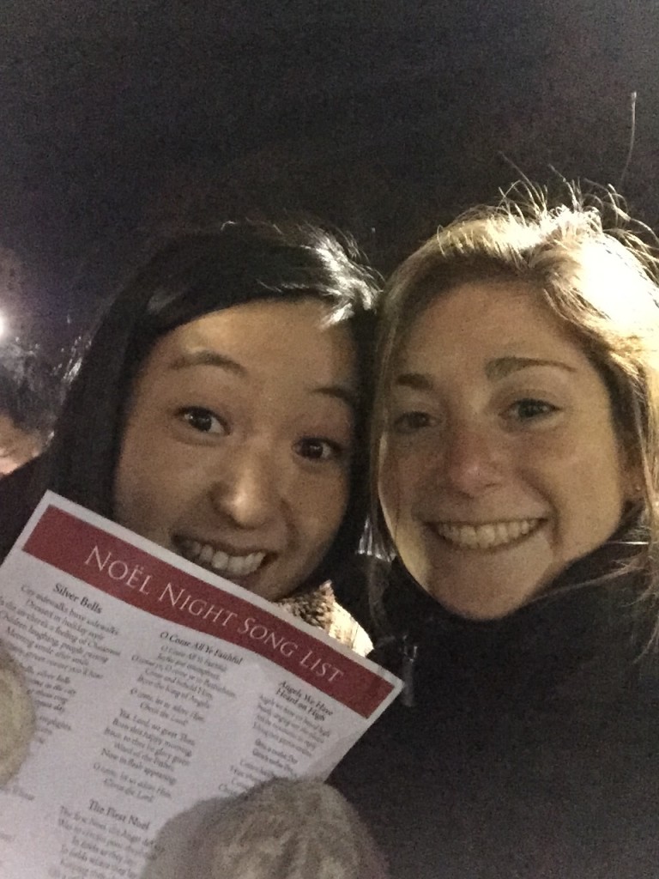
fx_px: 787
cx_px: 330
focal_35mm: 31
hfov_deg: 45.4
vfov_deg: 58.4
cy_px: 440
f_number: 2.2
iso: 1600
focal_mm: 2.65
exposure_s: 1/15
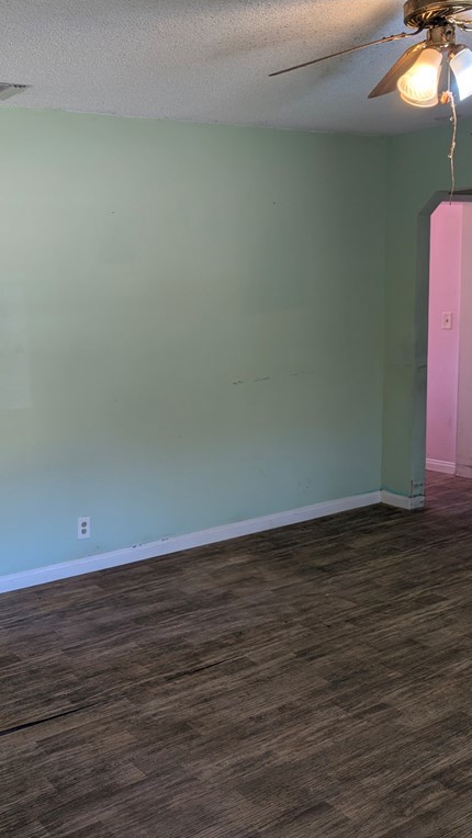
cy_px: 419
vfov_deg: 56.6
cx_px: 95
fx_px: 778
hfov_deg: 32.8
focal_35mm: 35
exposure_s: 1/120
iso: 35
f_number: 1.68
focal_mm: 6.9
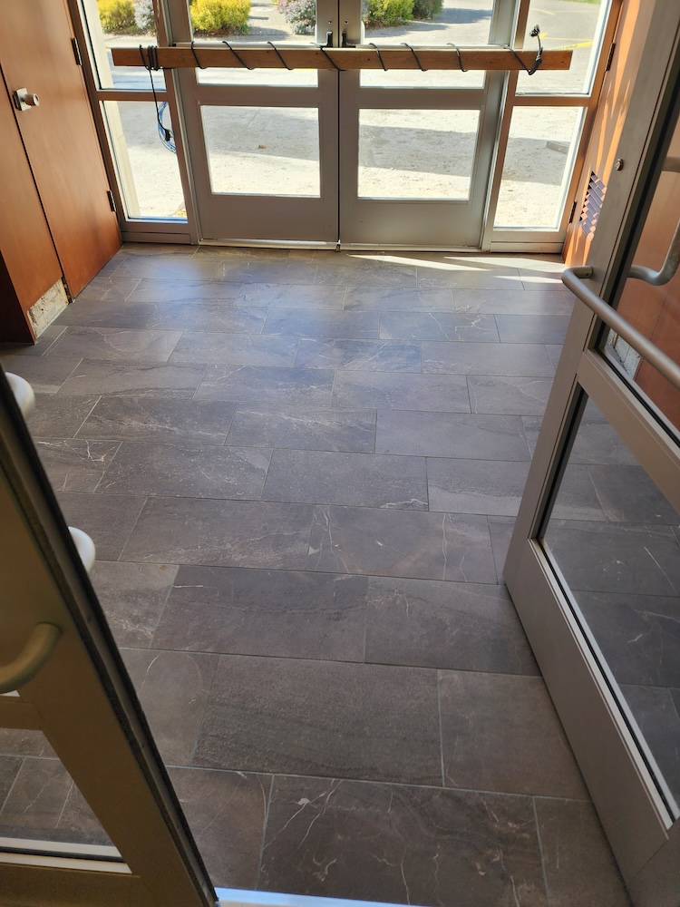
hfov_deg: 58.9
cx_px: 340
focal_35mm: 23
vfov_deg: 73.9
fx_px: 602
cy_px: 454
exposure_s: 1/180
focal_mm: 6.4
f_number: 1.8
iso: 40
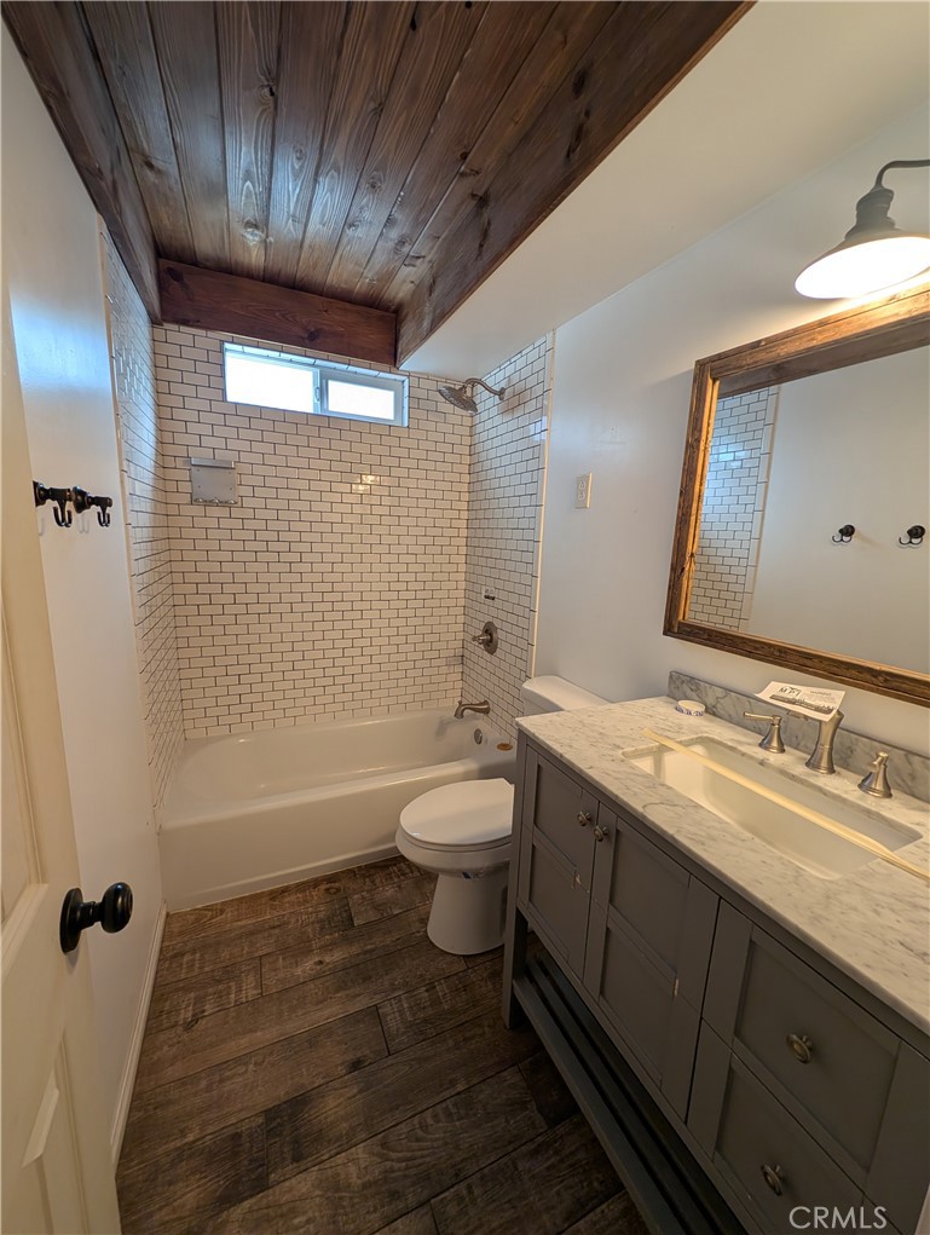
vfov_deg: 110.4
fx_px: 429
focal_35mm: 12
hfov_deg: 94.7
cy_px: 618
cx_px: 465
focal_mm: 2.23
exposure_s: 1/40
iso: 43
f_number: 1.95
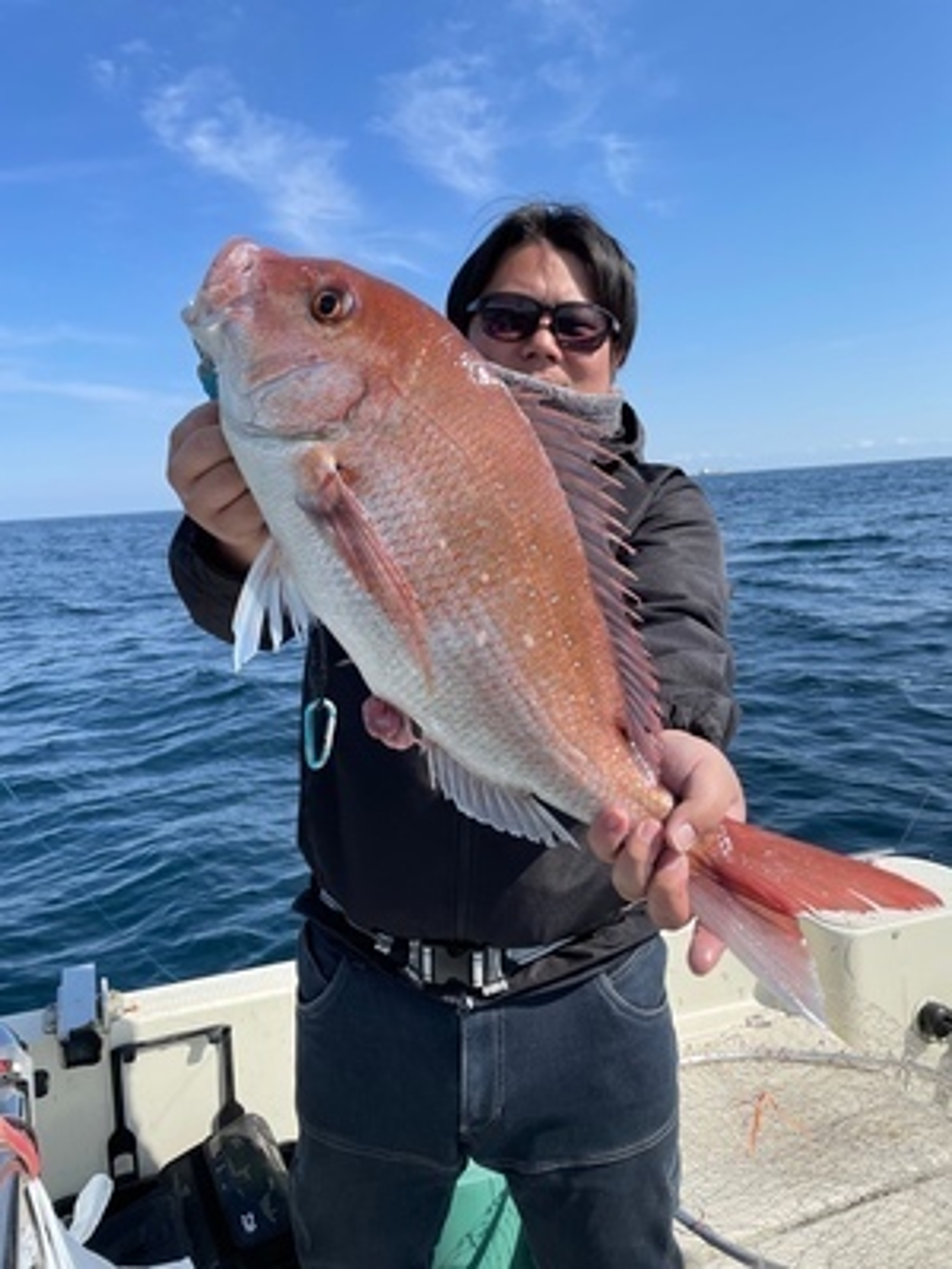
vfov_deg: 67.3
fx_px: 953
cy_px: 634
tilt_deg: -4.7
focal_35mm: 26
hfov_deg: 53.1
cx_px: 476
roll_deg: +4.1
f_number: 1.6
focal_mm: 4.2
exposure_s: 1/2882
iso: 32
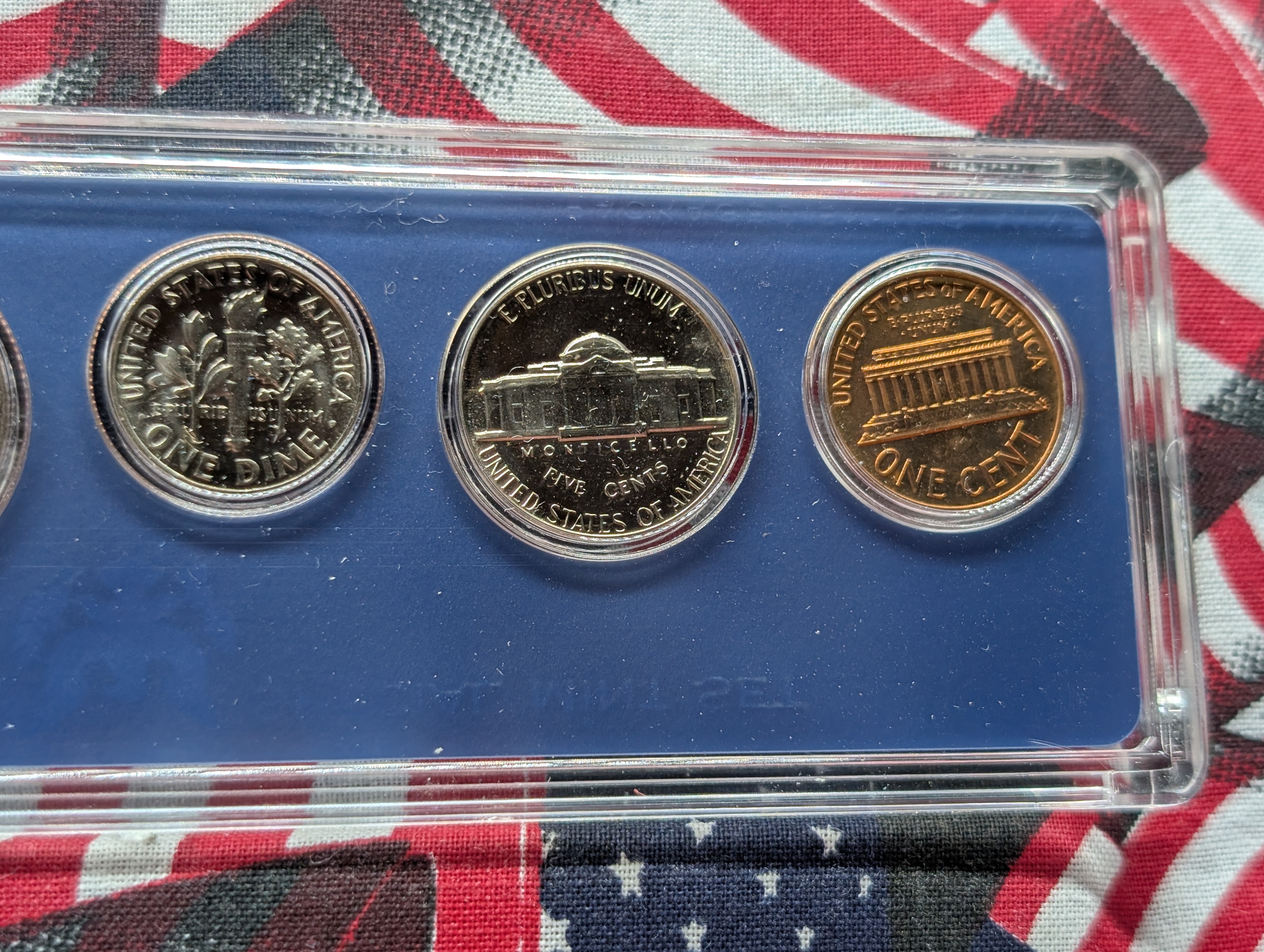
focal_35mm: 49
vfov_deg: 29.7
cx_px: 632
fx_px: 1792
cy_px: 476
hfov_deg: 38.9
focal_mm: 6.9
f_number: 1.68
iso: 46
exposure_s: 1/62.3
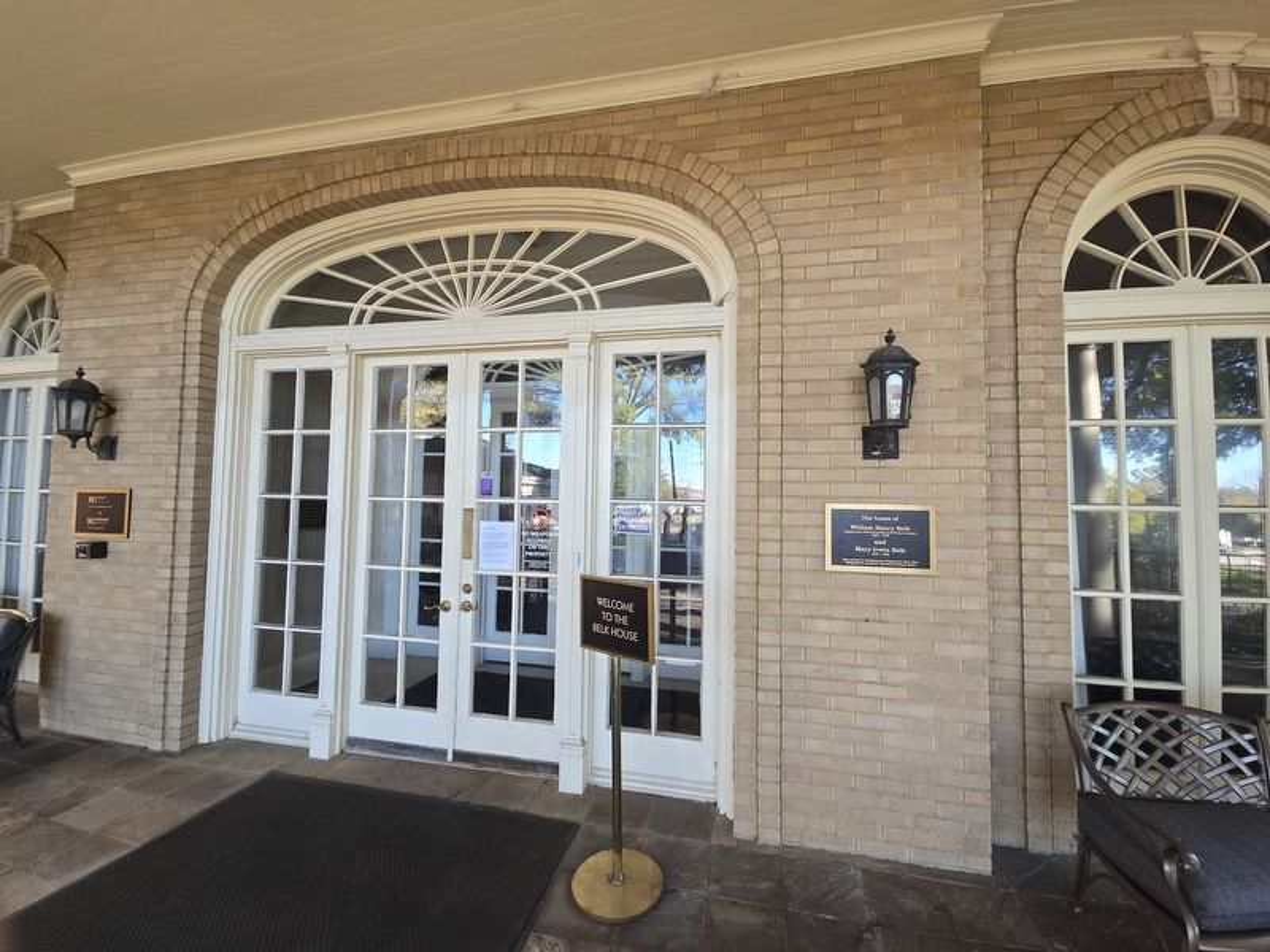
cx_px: 635
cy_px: 476
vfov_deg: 89.9
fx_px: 477
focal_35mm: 13
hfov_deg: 106.2
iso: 64
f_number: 2.2
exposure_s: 1/60
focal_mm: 2.2
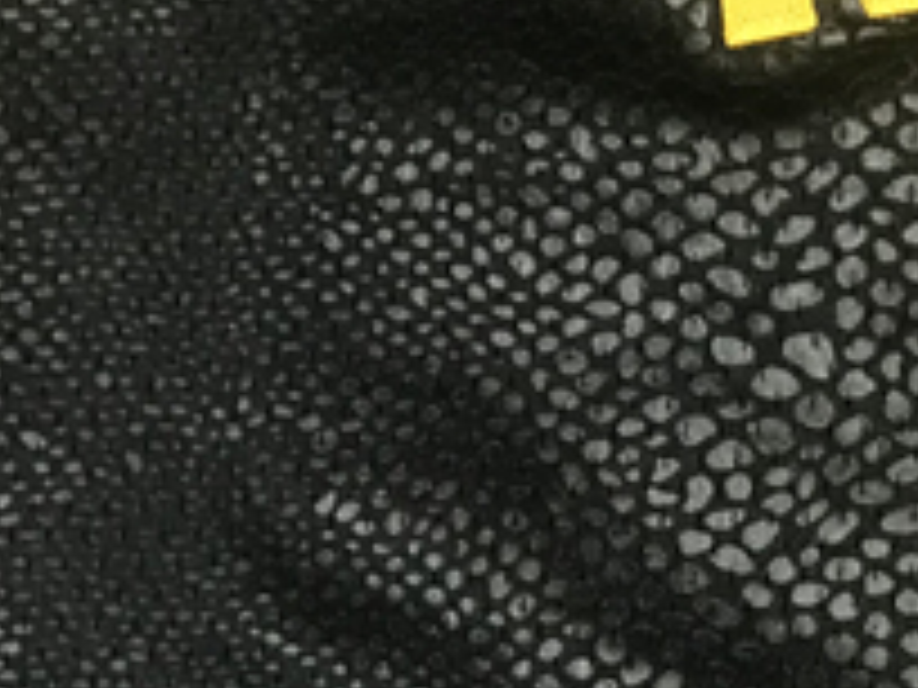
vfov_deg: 13.2
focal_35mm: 110
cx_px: 1287
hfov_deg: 16.6
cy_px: 773
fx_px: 2917
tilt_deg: -79.7
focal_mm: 3.99
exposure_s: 1/25
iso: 40
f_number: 1.8
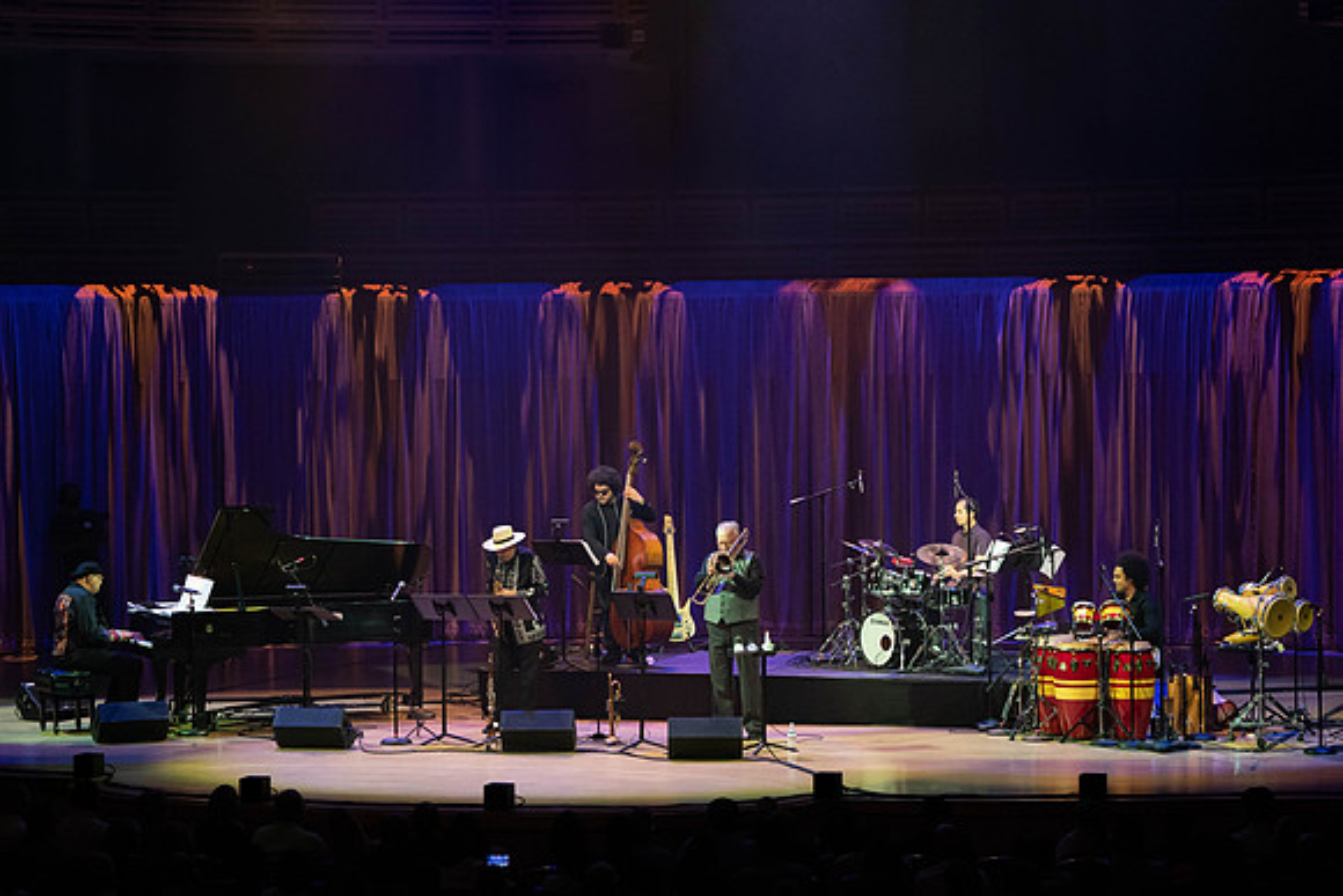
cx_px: 672
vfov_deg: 13.7
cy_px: 448
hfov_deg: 20.4
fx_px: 3731
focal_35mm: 100
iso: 3200
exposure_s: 1/250
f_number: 5.6
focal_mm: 100
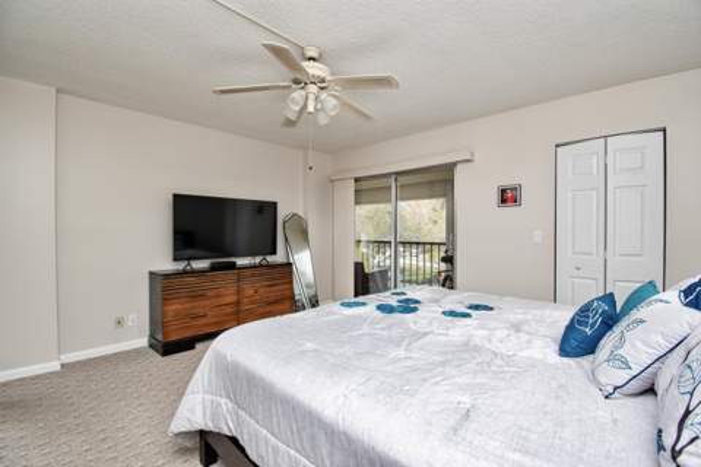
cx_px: 350
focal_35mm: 15
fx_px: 292
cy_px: 234
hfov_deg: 100.4
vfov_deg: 77.3
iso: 800
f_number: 8
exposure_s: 1/200
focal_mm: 10
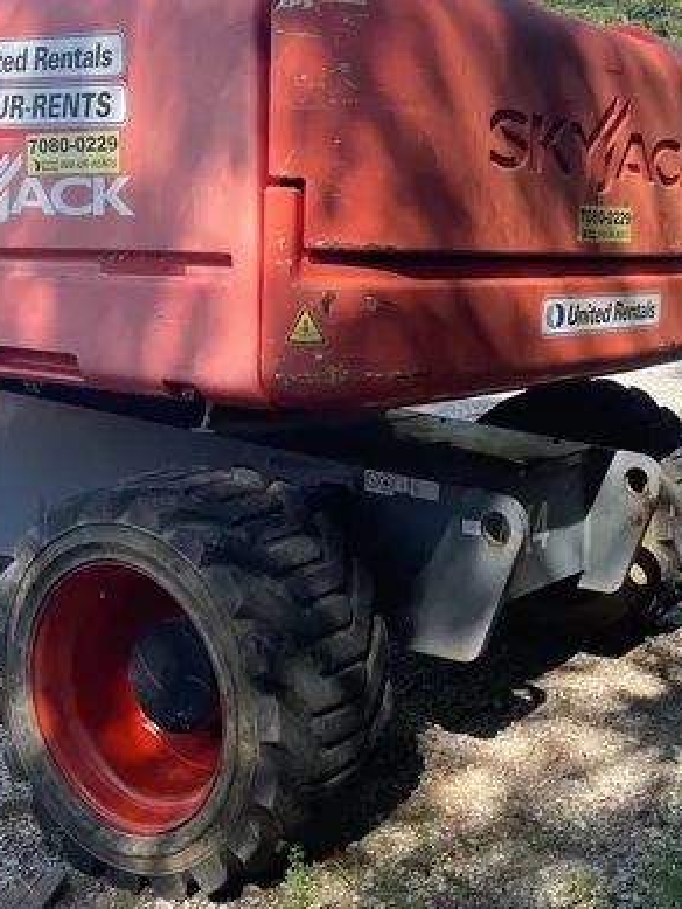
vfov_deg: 38.6
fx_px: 1286
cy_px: 333
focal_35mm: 49
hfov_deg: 29.3
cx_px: 497
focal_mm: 4.2
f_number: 1.6
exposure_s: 1/1114
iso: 32
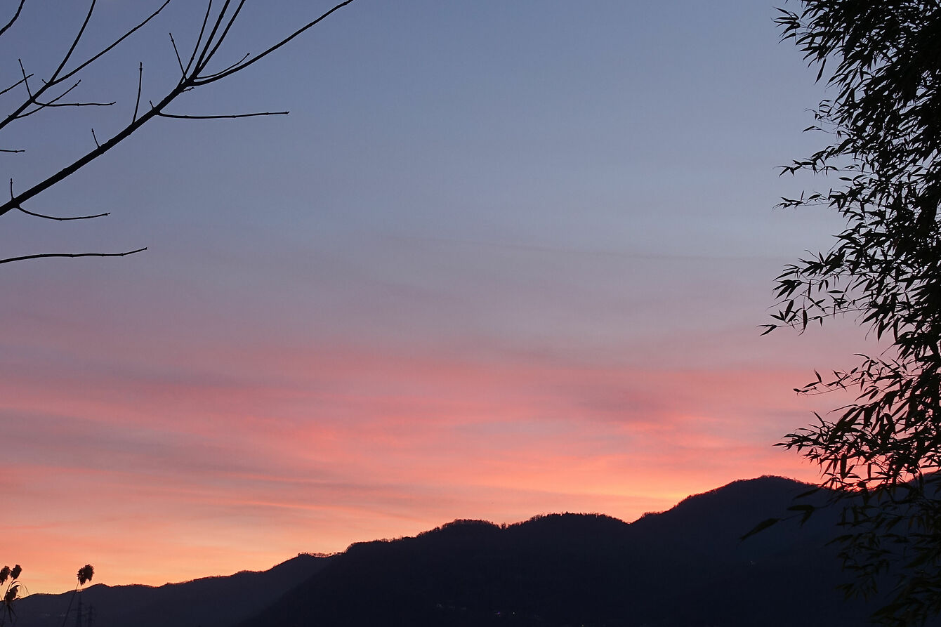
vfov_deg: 31.0
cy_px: 398
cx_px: 371
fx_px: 1124
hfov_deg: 45.2
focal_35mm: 43
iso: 125
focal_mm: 8.8
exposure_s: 1/30
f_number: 2.4
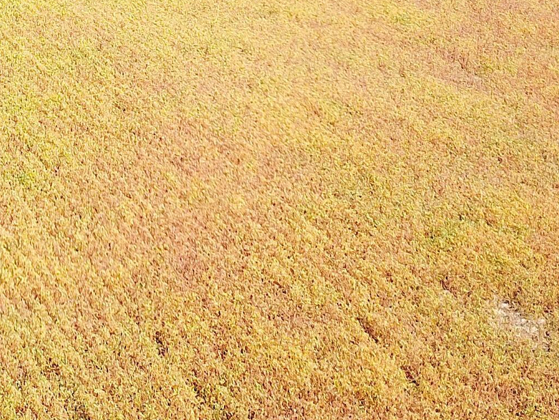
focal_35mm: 77
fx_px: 1244
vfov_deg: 17.7
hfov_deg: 23.6
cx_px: -67
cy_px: -153
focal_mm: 4.73
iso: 100
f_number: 2.2
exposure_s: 1/800
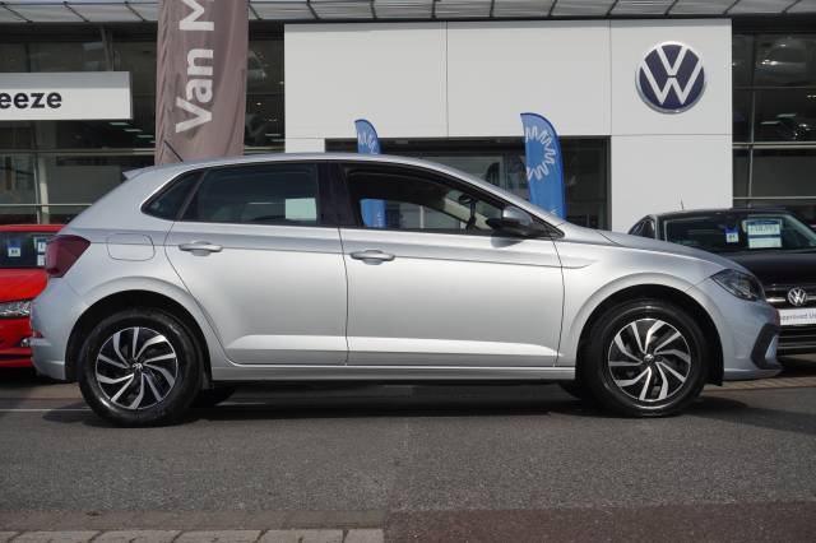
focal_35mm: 48
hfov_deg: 41.1
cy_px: 272
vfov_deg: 28.0
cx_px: 408
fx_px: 1087
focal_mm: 32
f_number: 6.7
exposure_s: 1/350
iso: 100
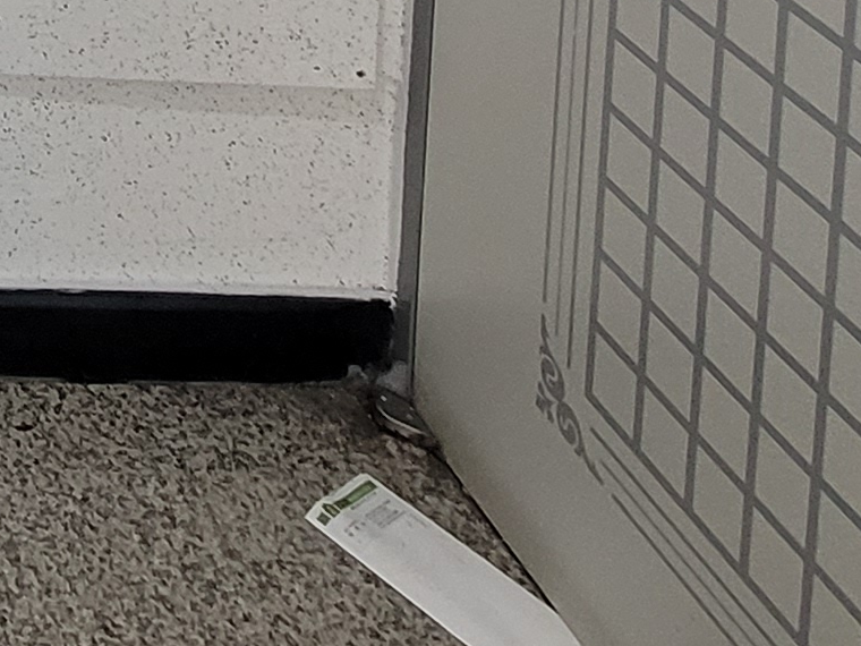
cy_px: -986
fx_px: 1716
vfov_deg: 13.7
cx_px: -656
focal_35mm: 69
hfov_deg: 20.6
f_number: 2.2
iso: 200
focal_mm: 2.2
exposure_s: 1/60
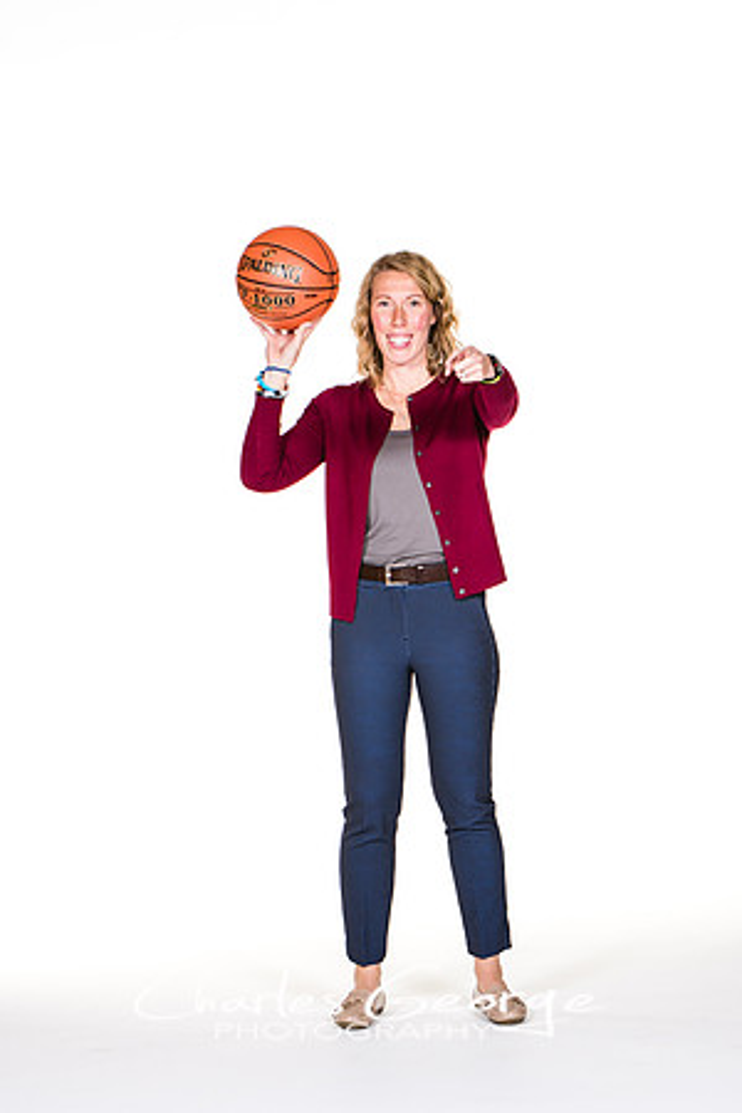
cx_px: 371
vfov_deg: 16.7
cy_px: 556
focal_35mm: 123
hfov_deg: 11.1
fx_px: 3802
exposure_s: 1/160
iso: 200
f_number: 6.3
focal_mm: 82
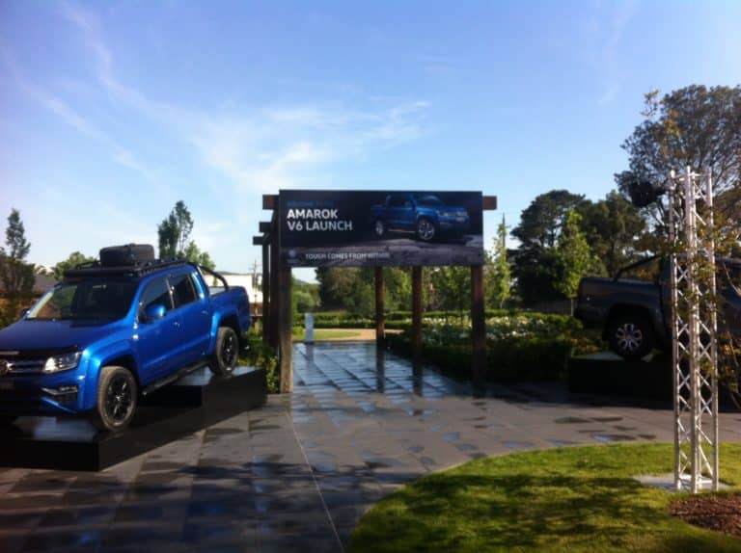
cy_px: 276
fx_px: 748
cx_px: 370
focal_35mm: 35
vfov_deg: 40.6
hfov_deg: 52.7
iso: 80
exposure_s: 1/943
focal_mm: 3.85
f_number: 2.8
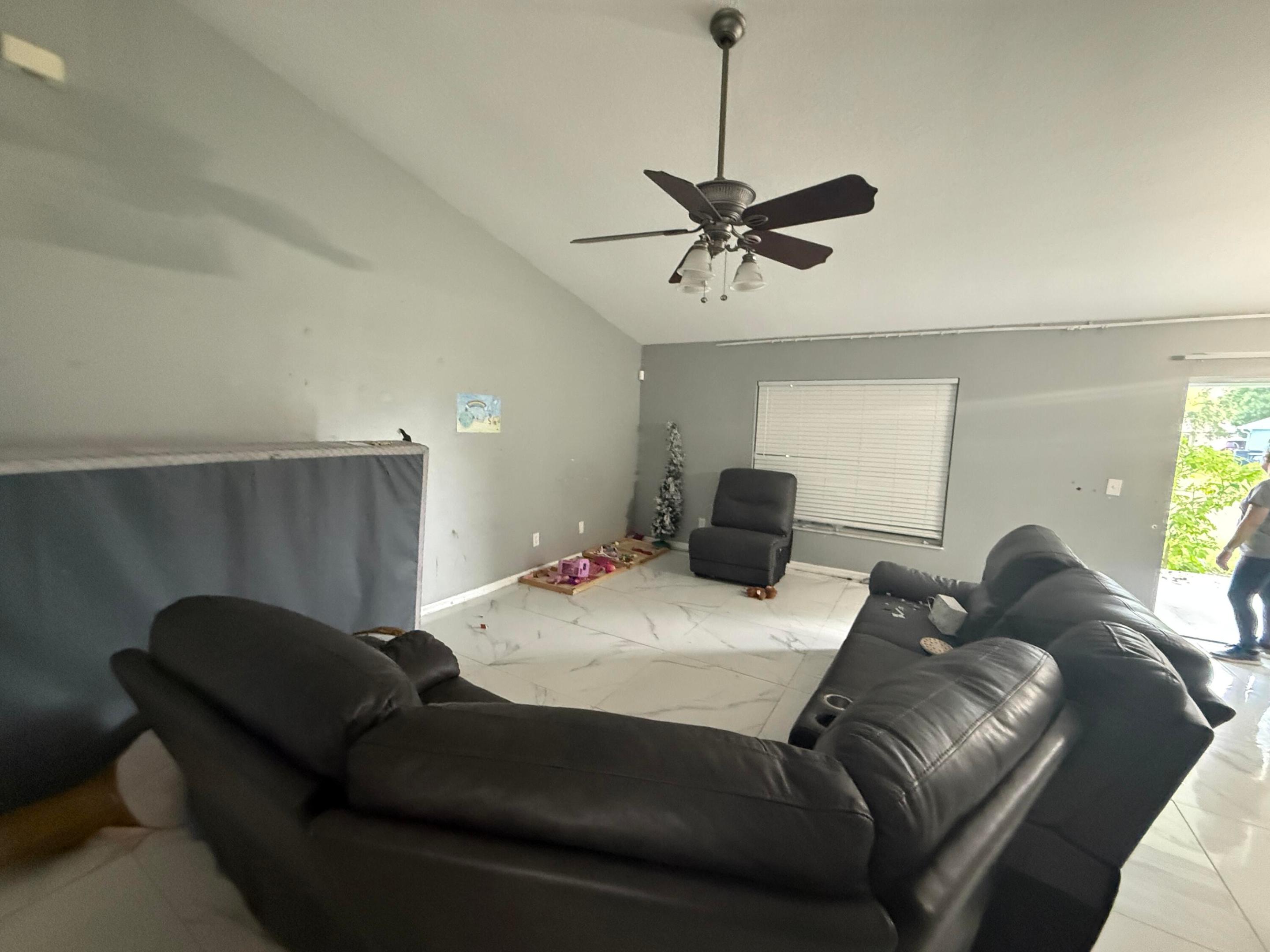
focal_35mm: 14
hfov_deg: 102.1
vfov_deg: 85.7
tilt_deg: -5.0
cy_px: 476
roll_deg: -2.0
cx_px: 635
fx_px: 514
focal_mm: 2.22
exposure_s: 1/60
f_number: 2.2
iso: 800
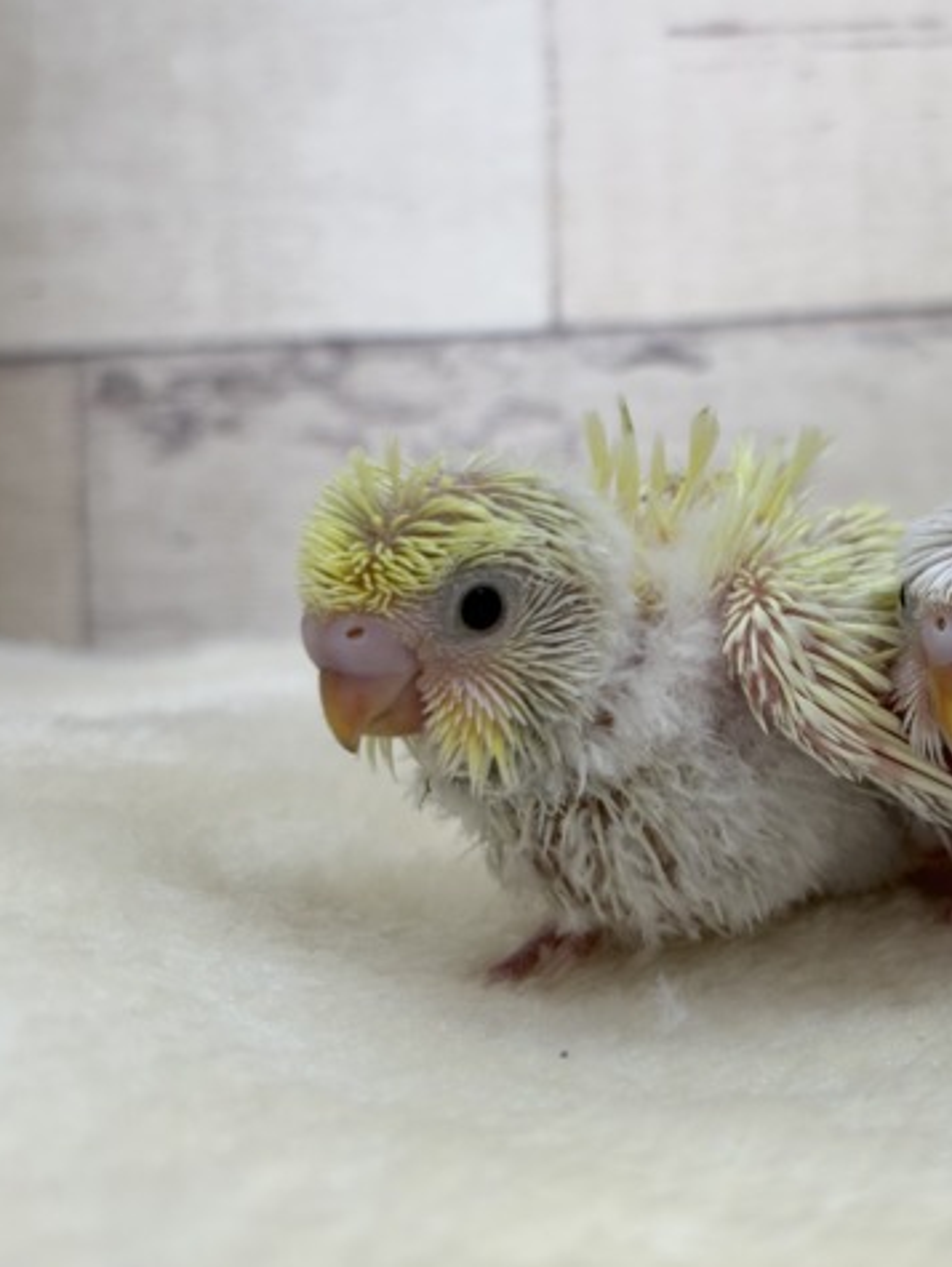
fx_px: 2563
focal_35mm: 70
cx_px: 827
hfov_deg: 20.7
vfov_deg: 27.8
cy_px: 638
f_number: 1.6
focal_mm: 5.96
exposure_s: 1/50
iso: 40
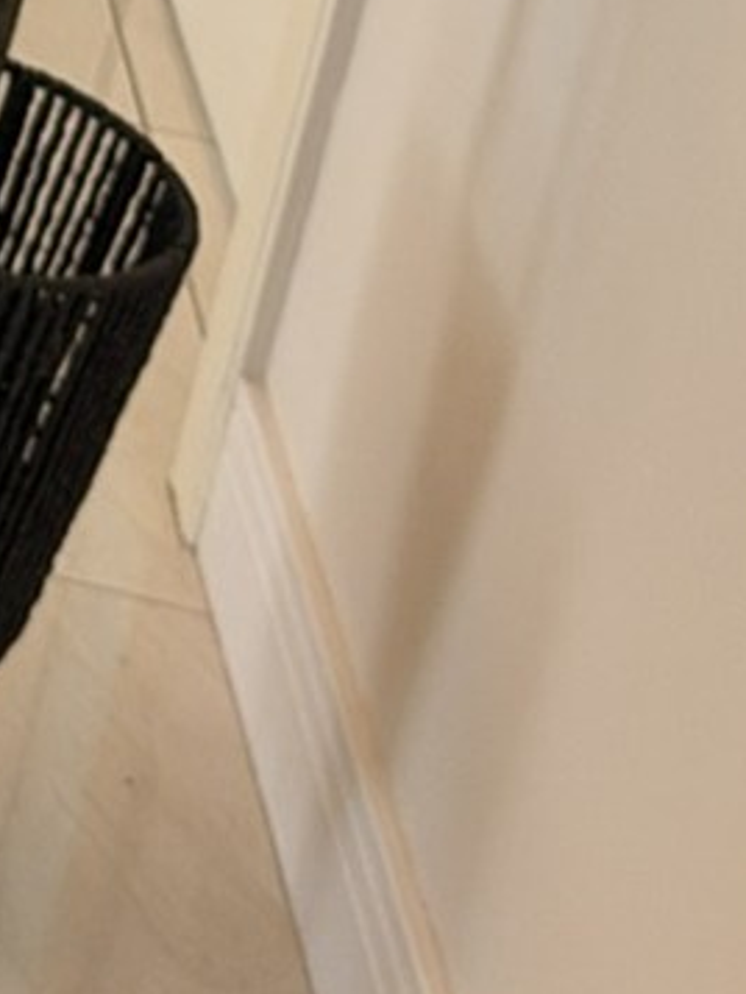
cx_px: -888
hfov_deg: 6.6
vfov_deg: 8.8
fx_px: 6174
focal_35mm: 215
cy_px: -846
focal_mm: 6.76
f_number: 1.78
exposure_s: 1/60
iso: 200
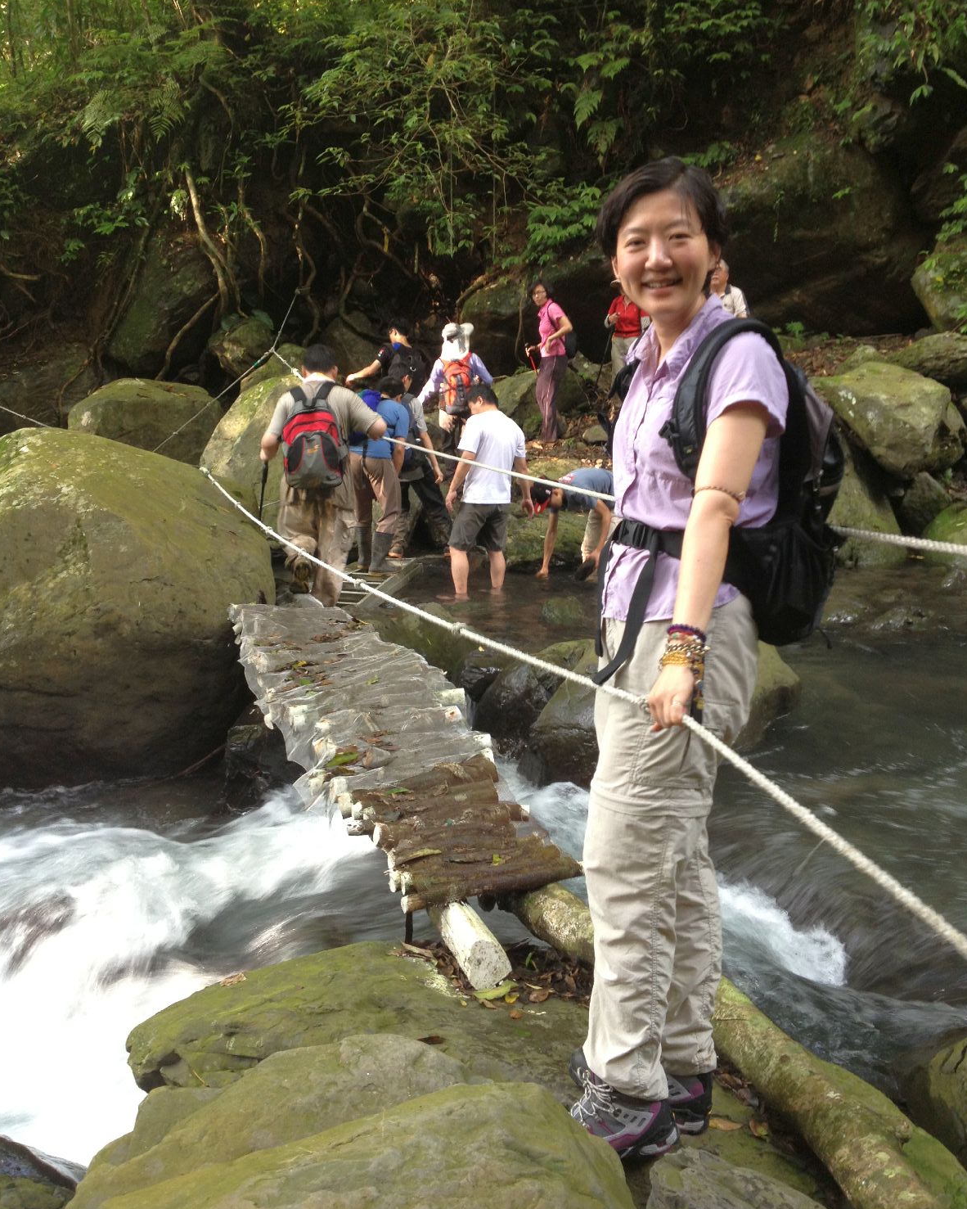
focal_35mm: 37
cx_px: 486
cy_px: 582
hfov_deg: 40.1
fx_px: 1323
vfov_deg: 49.1
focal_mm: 4.28
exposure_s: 1/20
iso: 80
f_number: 2.4
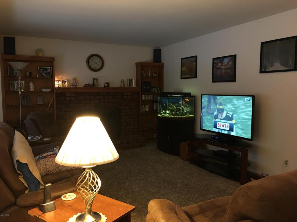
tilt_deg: -3.8
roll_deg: +0.1
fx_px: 249
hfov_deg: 61.7
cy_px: 111
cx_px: 148
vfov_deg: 48.2
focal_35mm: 29
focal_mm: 4.15
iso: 80
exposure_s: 1/8
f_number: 2.2
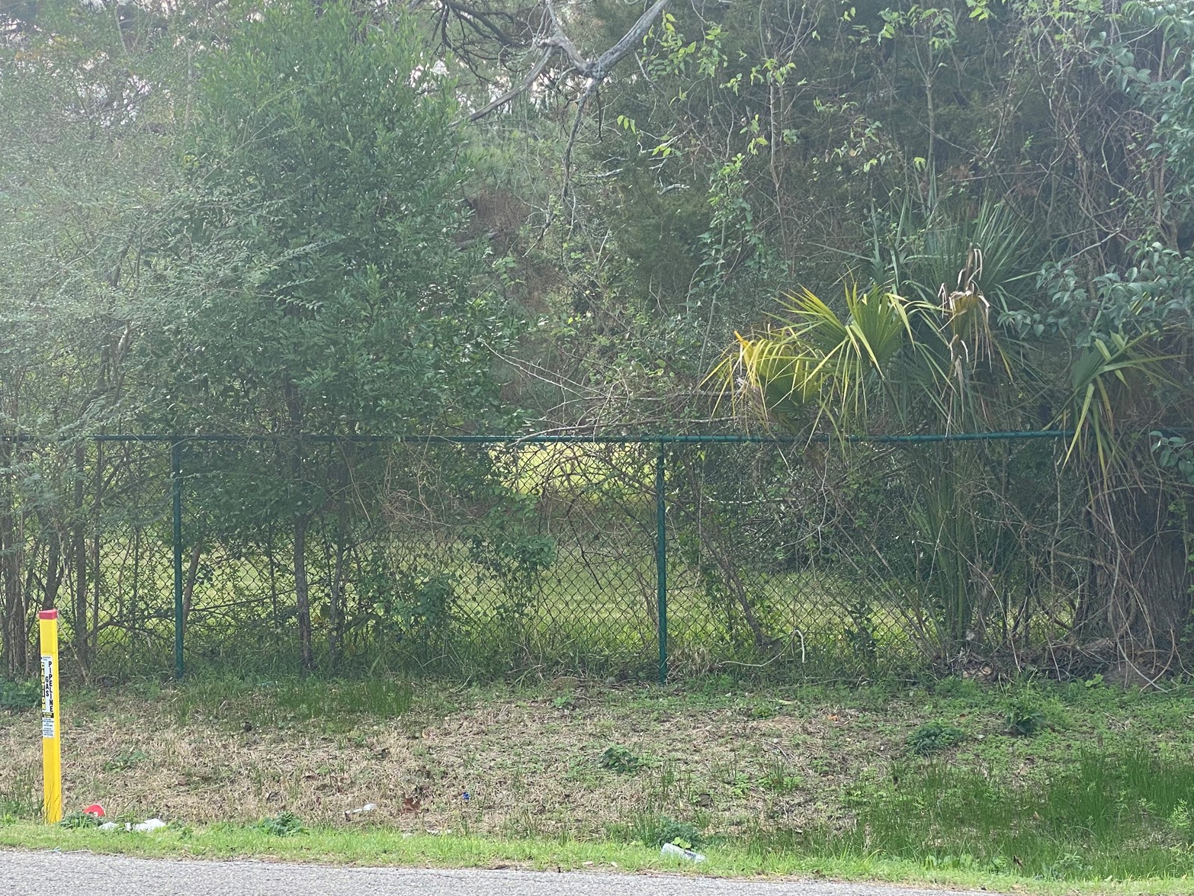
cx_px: 558
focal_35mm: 68
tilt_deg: +0.7
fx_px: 2346
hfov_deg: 28.5
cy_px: 368
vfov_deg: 21.6
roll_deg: -0.3
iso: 20
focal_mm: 6
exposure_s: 1/345
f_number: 2
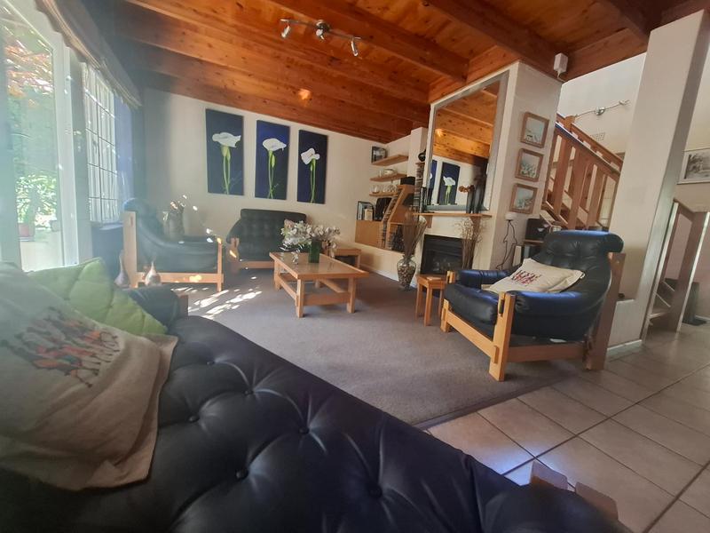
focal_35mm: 13
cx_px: 355
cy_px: 266
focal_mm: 1.74
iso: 200
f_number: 2.2
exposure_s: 1/25
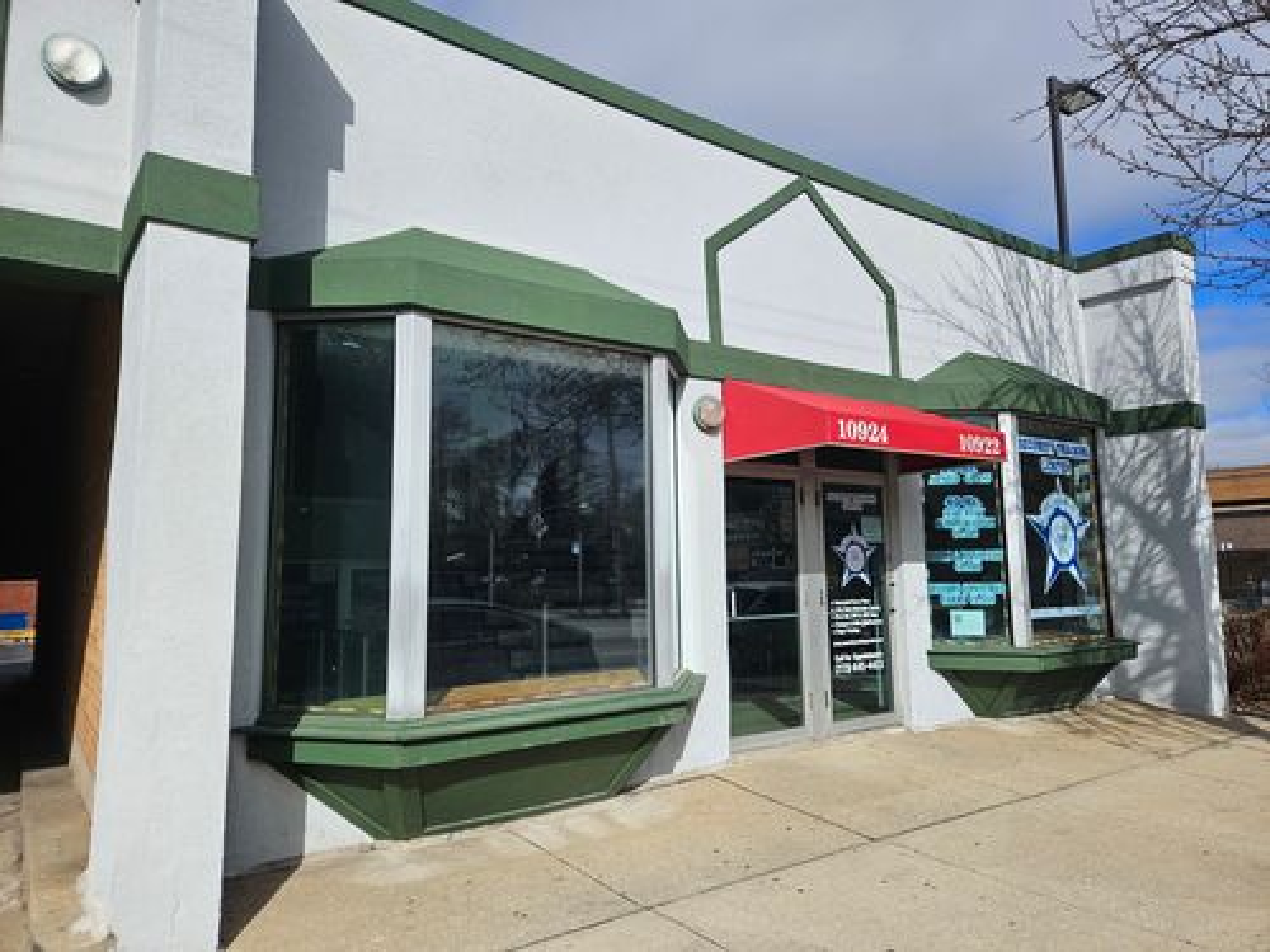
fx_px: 844
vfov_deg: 58.9
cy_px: 476
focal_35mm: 23
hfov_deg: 73.9
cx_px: 635
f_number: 1.8
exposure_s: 1/3861
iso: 25
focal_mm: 5.4
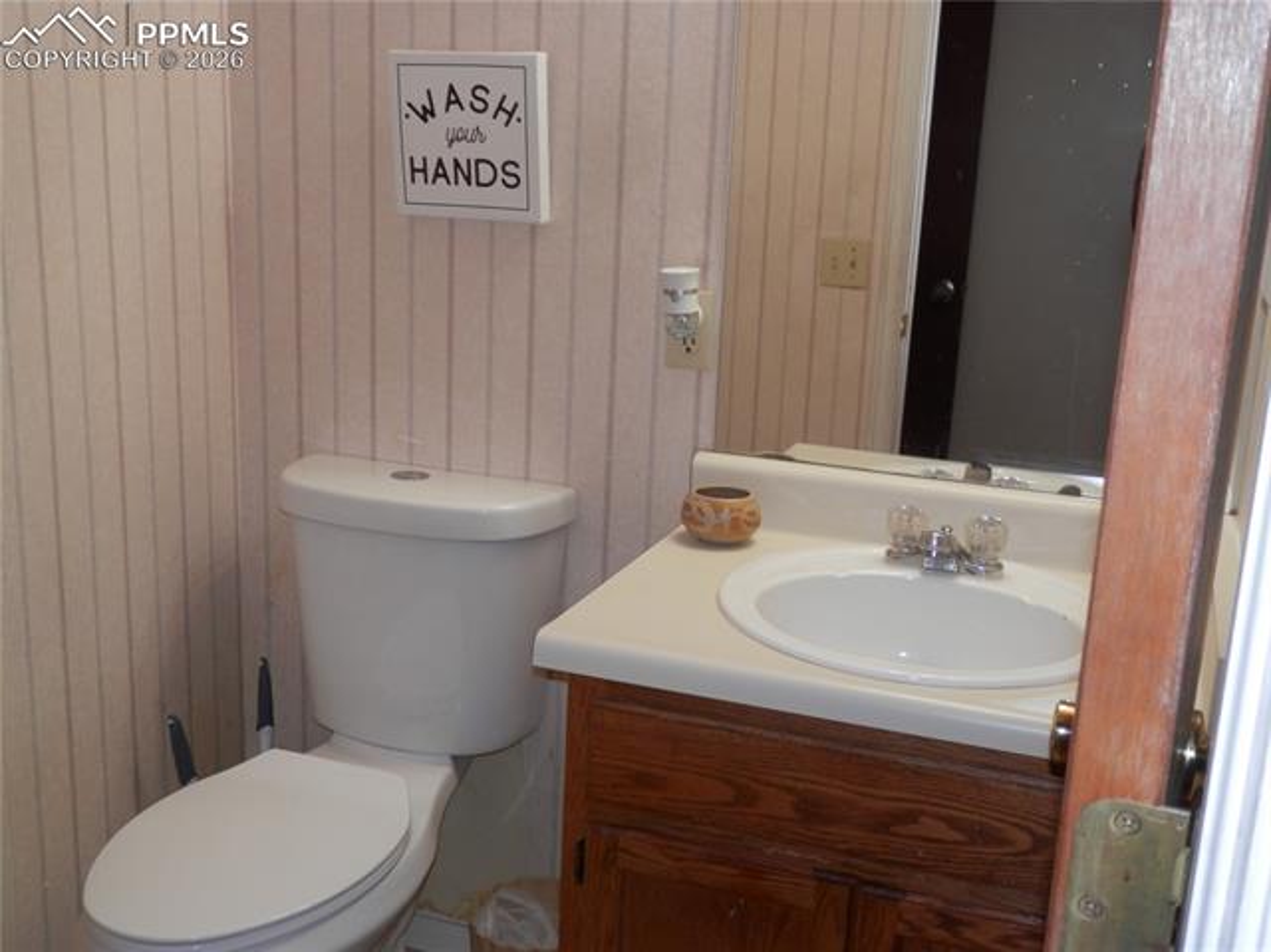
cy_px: 476
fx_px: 1358
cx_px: 636
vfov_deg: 38.6
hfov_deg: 50.2
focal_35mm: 37
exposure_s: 1/40
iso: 100
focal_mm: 6.6
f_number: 3.6
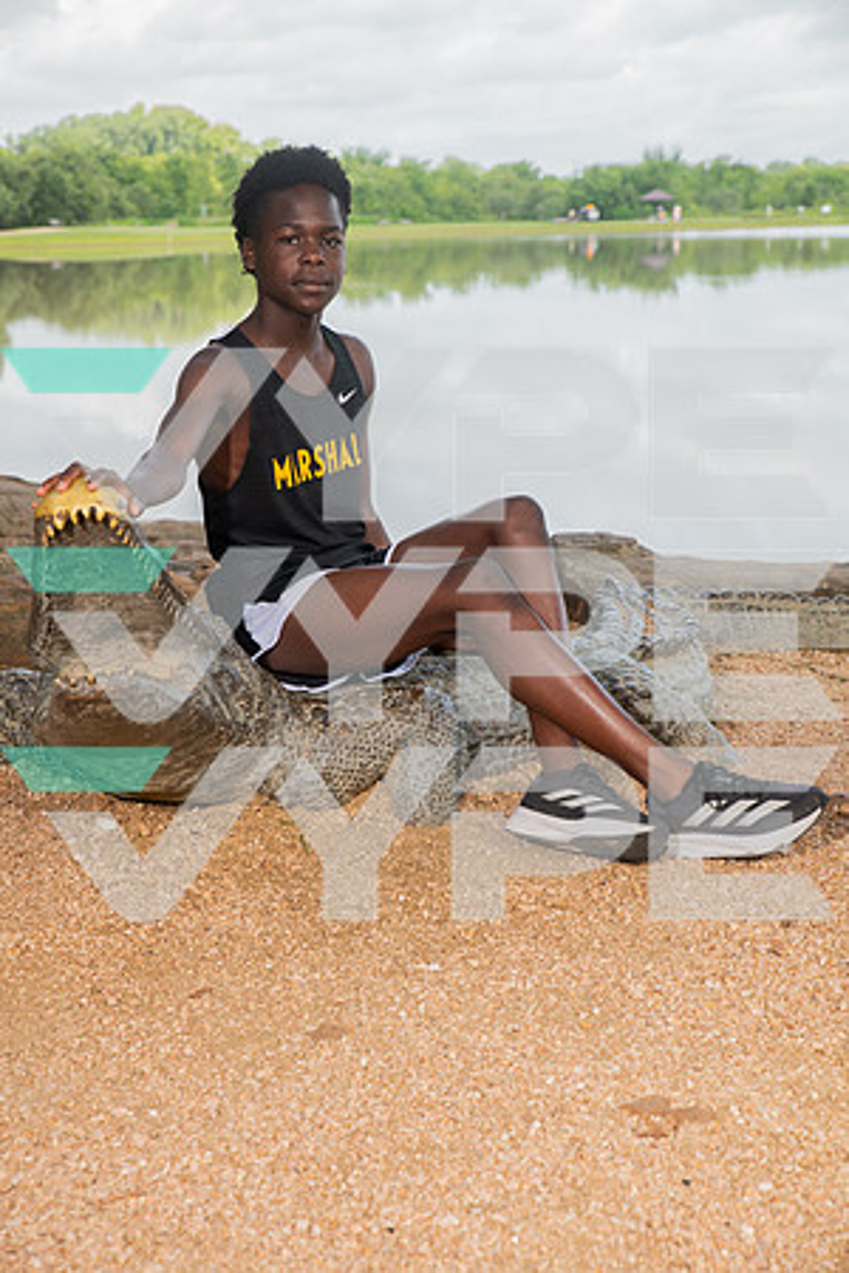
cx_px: 424
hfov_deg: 23.4
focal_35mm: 58
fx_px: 2052
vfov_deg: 34.5
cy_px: 636
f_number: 7.1
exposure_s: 1/320
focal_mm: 58
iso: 320
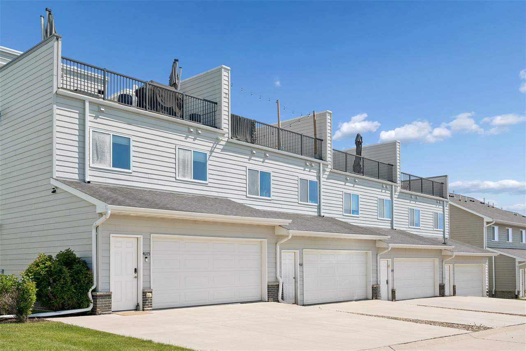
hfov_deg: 54.4
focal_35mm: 35
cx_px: 263
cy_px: 176
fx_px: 511
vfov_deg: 37.8
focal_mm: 35
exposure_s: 1/1250
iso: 400
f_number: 9
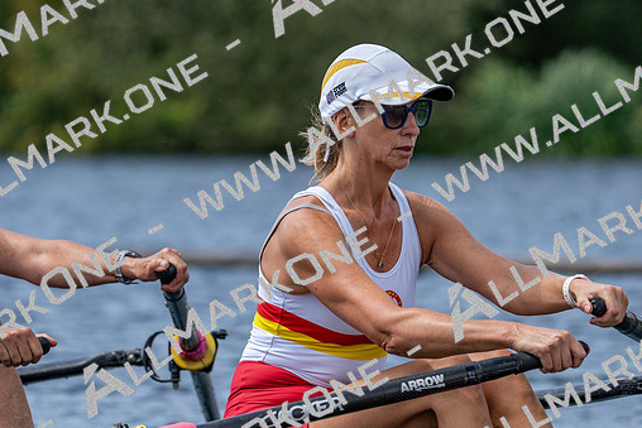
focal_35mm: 340
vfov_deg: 4.0
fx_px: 6065
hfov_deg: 6.1
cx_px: 340
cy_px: 223
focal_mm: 298
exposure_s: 1/2000
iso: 400
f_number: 5.6
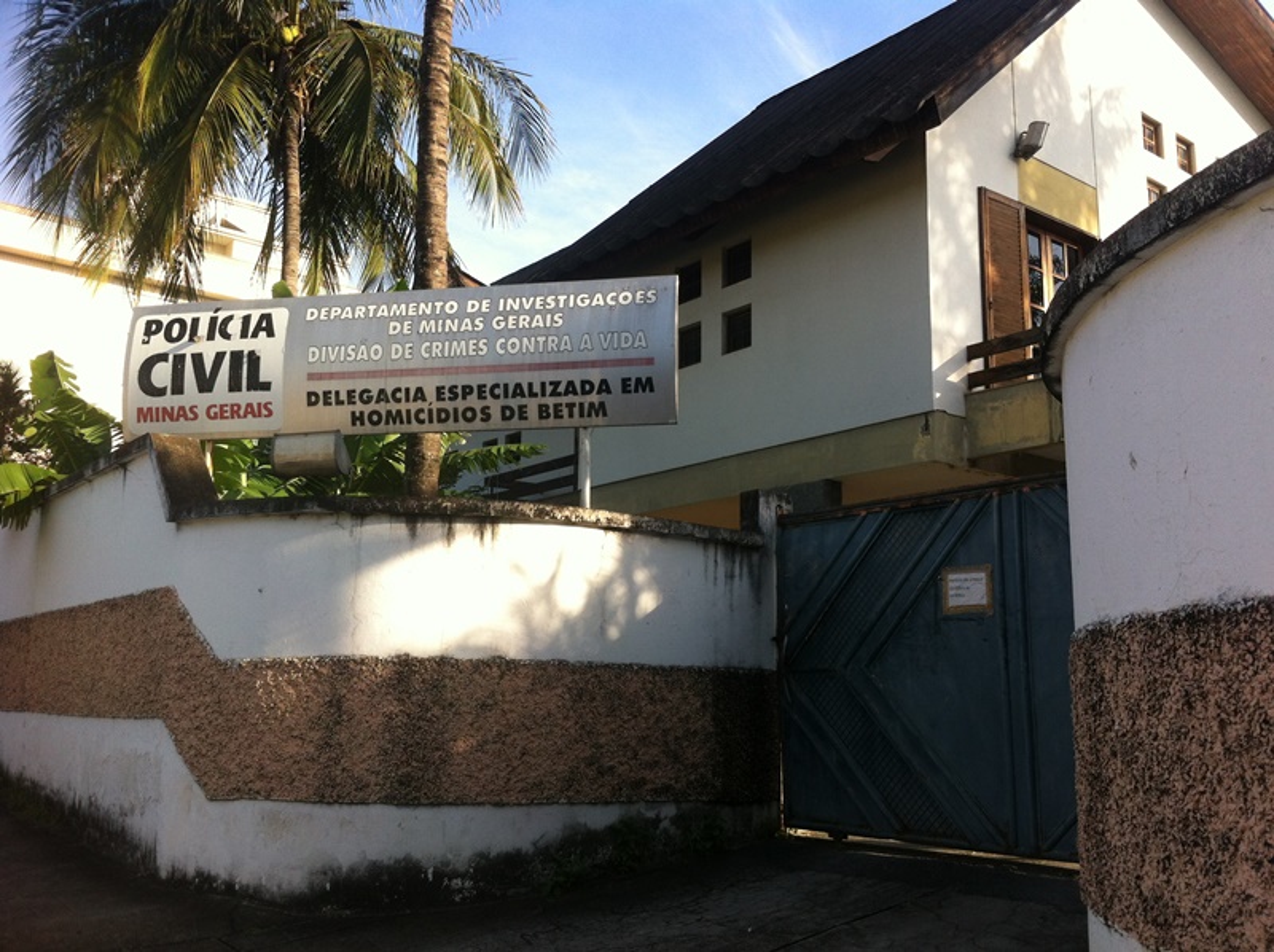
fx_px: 1287
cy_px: 476
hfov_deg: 52.7
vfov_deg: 40.6
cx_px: 637
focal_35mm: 35
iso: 80
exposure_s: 1/359
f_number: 2.8
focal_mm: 3.85
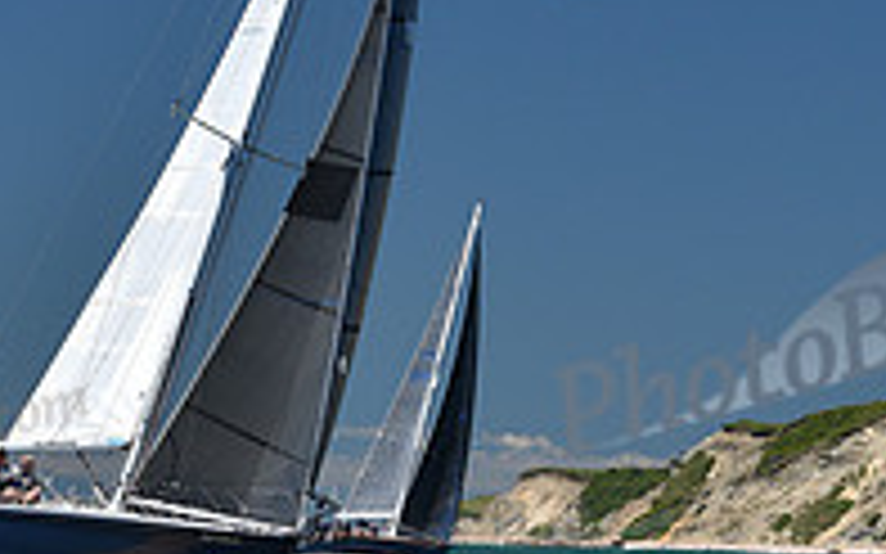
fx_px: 6518
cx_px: 322
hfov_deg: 7.8
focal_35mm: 270
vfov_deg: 4.9
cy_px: 171
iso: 250
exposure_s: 1/800
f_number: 5.6
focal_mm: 90
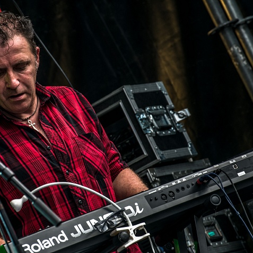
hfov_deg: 4.5
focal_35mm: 385
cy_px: 126
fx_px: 3184
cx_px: 76
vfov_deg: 4.6
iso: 160
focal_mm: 200
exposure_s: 1/100
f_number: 8
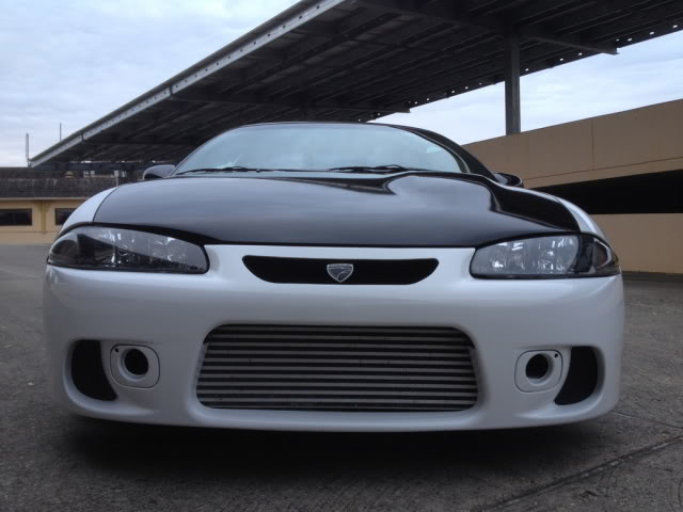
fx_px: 691
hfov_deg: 52.6
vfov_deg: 40.7
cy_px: 256
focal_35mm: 35
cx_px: 342
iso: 64
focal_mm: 4.3
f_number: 2.4
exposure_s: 1/40
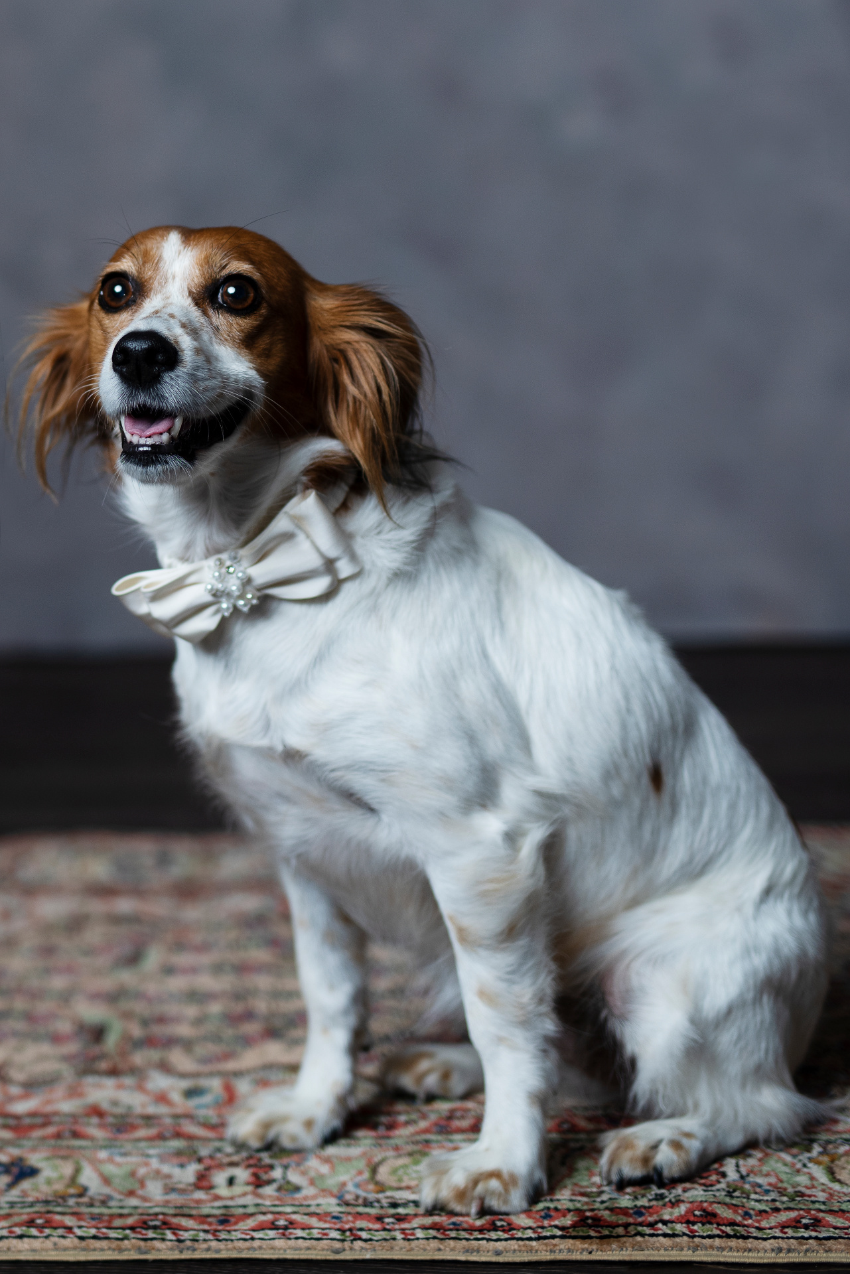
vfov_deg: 39.6
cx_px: 425
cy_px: 637
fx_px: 1770
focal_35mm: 50
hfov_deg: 27.0
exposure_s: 1/200
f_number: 8
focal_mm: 50
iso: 100
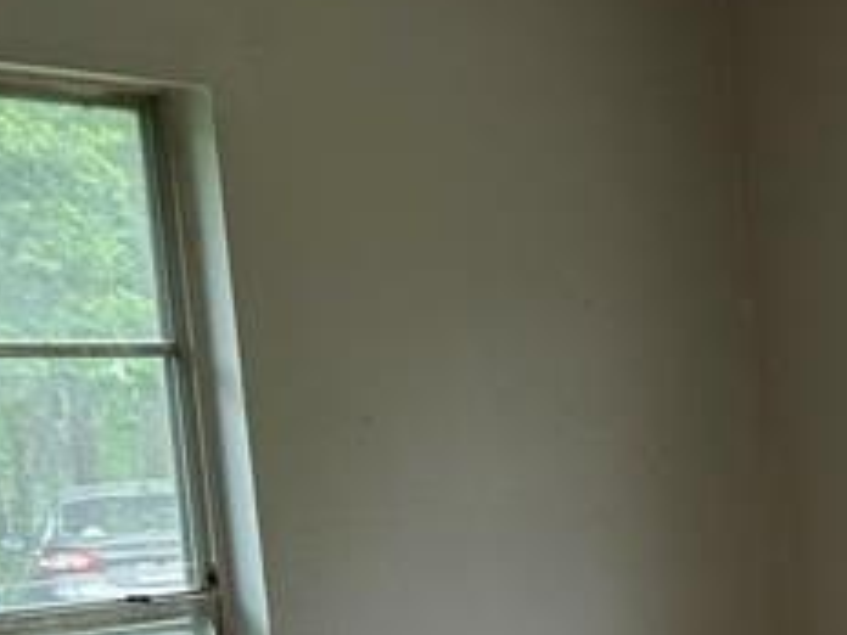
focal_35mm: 115
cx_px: 1285
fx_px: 2814
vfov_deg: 12.4
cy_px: 883
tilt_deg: -8.8
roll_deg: +3.6
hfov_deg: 15.7
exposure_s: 1/121
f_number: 1.5
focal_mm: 5.7
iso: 100
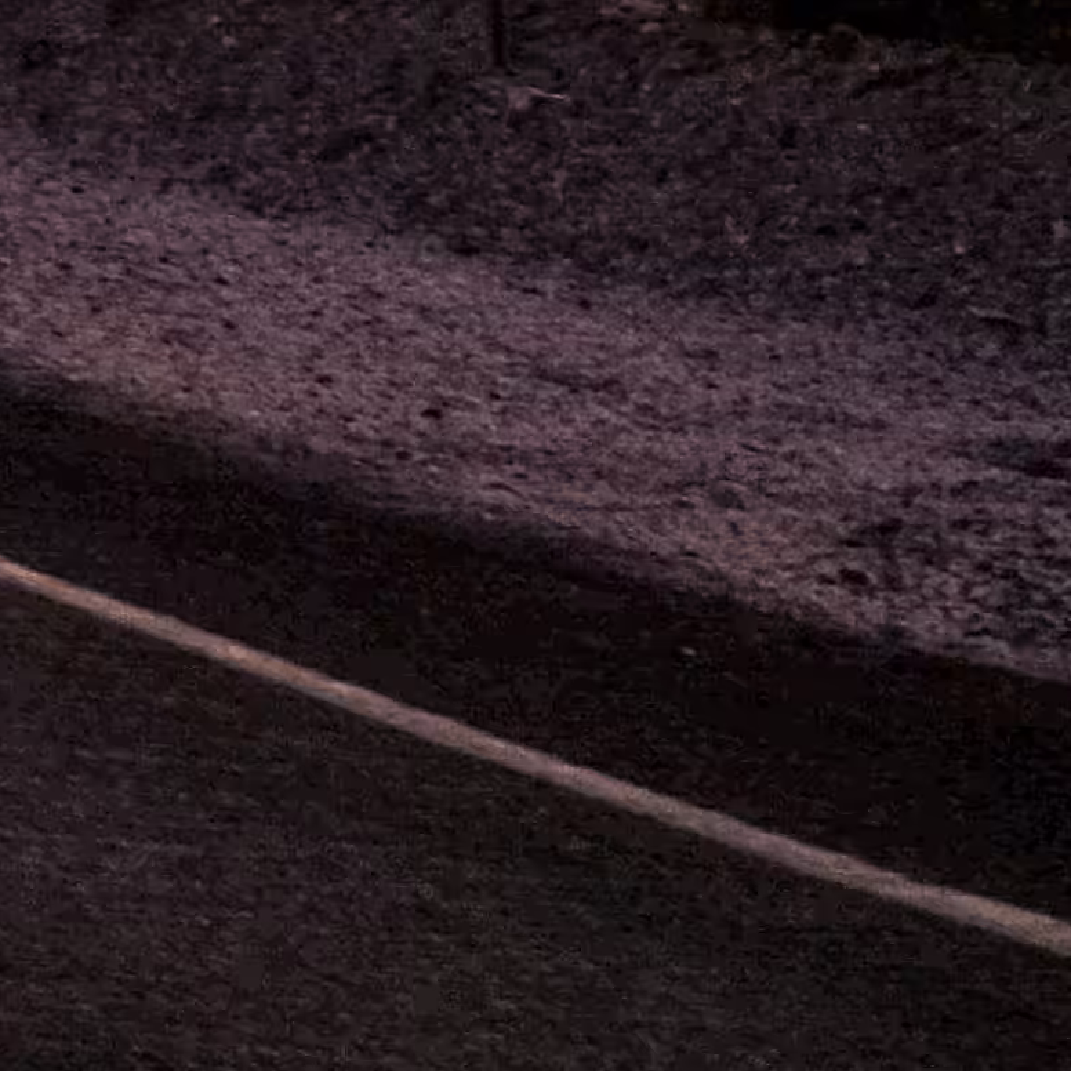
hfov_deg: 3.6
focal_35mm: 460
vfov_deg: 3.8
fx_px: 16102
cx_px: -2864
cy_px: -1220
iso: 50
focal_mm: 70
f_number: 11
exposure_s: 1/30
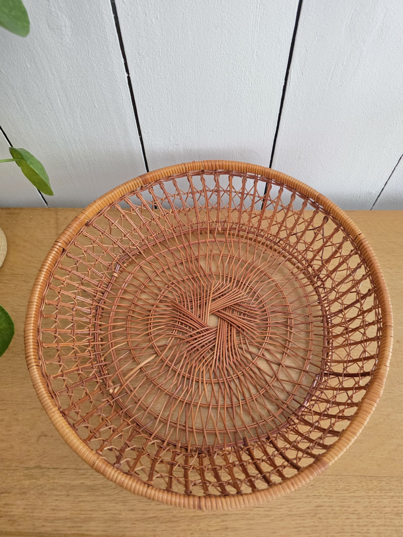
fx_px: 357
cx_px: 202
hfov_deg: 58.9
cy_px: 268
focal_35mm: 23
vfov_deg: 73.9
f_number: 1.7
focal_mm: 6.3
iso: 1600
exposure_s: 1/30
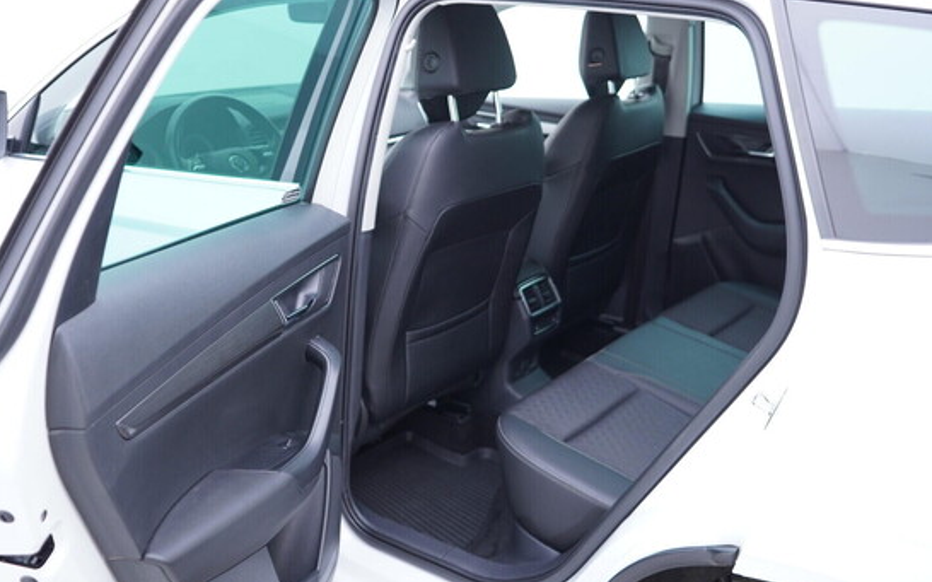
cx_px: 466
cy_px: 279
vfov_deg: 34.4
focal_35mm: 37
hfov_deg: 52.8
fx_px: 940
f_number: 2.8
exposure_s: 1/40
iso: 320
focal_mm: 24
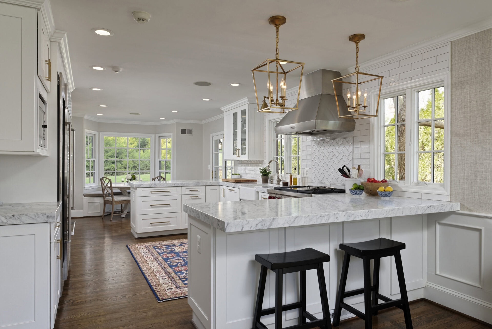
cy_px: 164
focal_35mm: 24
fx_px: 328
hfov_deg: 73.7
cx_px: 246
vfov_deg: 53.2
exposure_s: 1/25
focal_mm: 24
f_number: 13
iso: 250
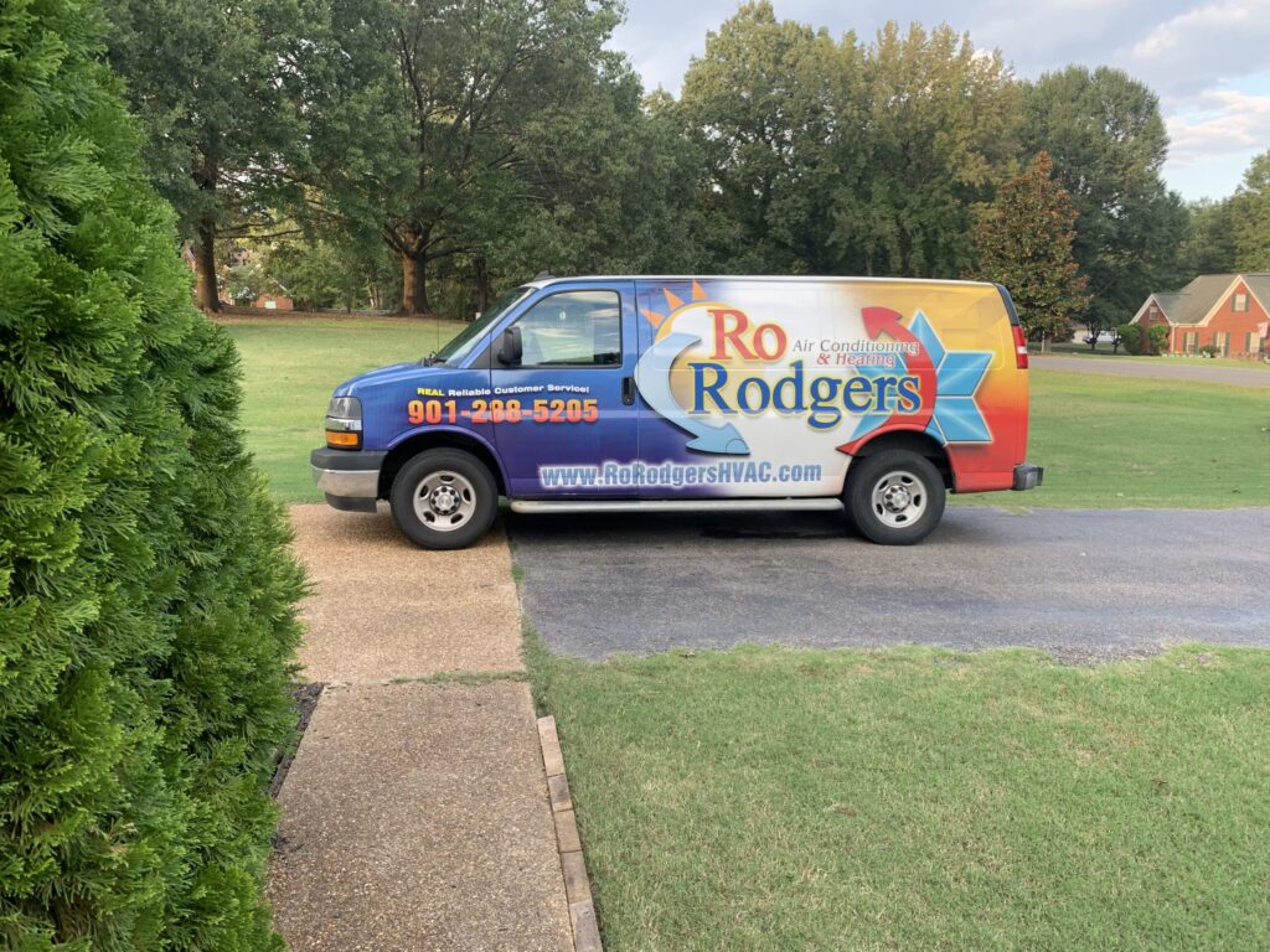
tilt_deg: -7.5
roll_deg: +2.2
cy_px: 476
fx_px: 954
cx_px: 635
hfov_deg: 67.3
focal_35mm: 26
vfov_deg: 53.1
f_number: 1.8
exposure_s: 1/122
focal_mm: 4.25
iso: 25
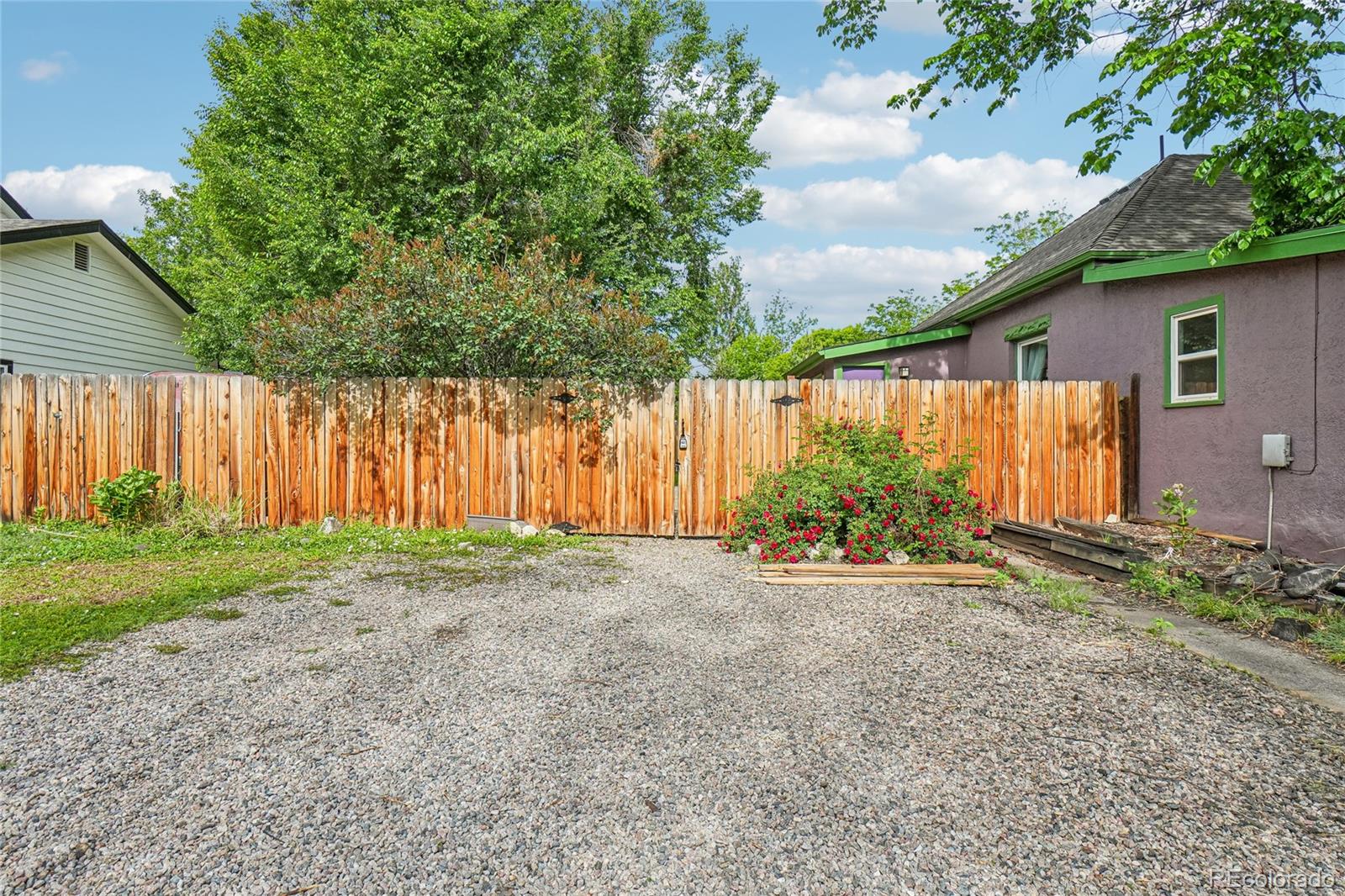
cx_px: 672
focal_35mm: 18
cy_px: 448
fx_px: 672
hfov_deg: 90.0
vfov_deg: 67.4
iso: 400
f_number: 8
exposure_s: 1/640
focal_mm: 12
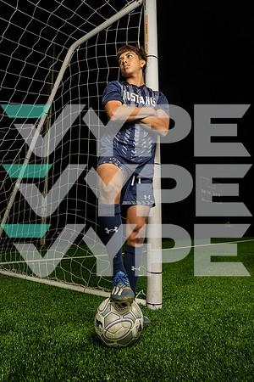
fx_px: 254
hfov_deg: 53.1
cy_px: 191
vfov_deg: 73.7
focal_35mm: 24
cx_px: 127
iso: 500
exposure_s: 1/200
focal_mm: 24
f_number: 7.1
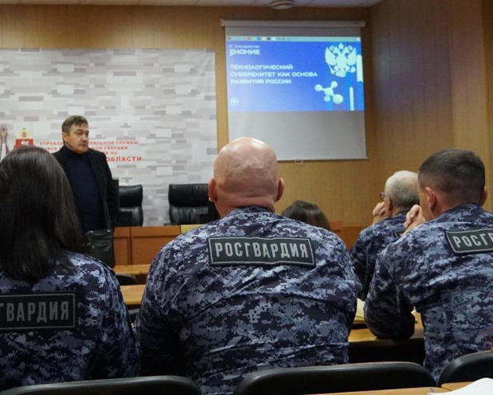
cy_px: 200
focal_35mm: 40
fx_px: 577
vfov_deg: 37.7
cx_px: 242
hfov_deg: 46.2
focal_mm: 23
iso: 6400
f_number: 4
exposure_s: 1/160
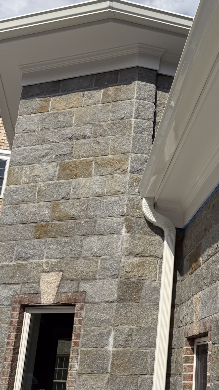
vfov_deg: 46.3
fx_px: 454
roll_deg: -0.7
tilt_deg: +15.7
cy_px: 219
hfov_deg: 25.3
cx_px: 236
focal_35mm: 44
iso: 80
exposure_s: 1/8130
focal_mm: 6.76
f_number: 1.78
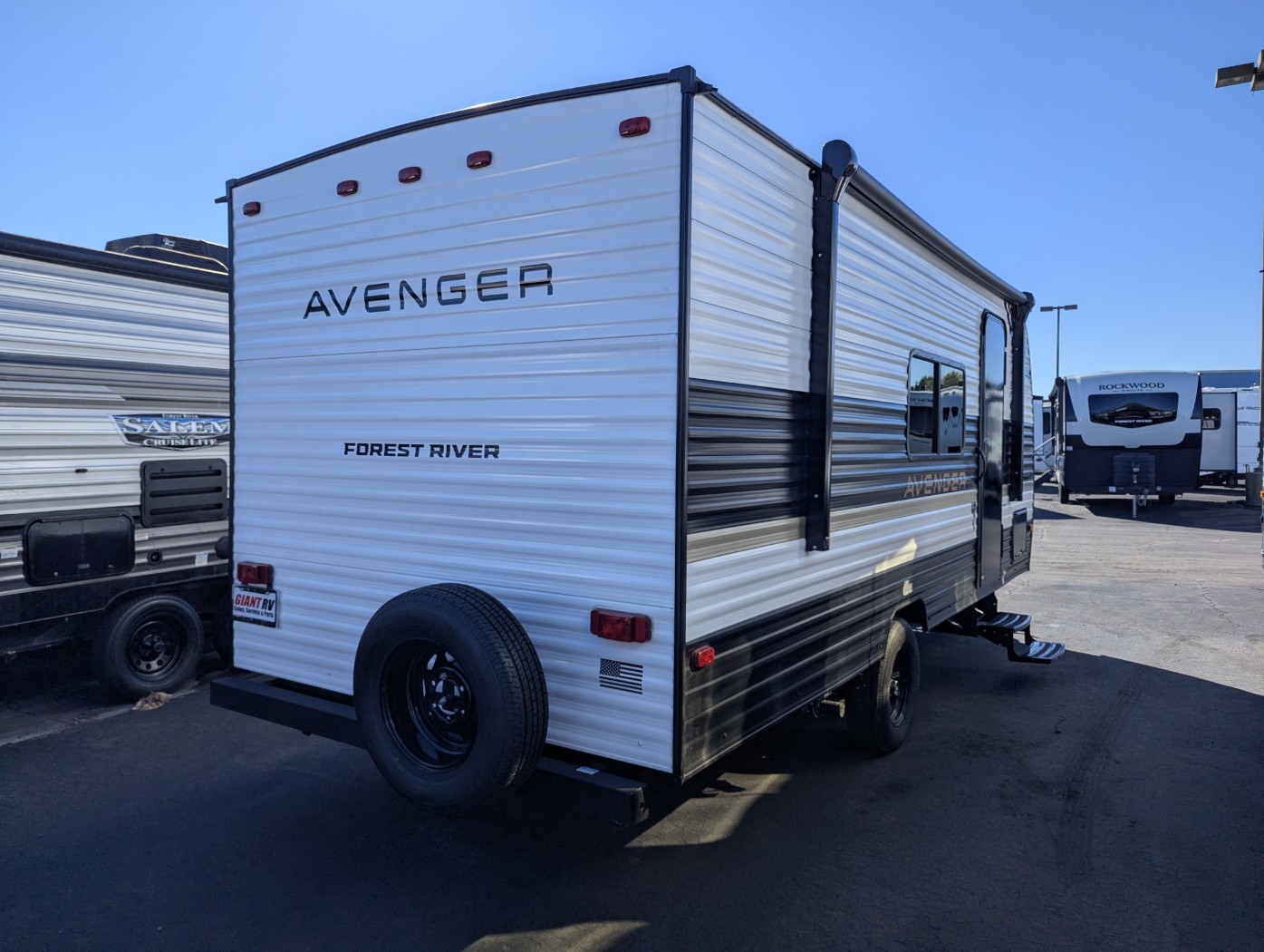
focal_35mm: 24
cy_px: 476
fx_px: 877
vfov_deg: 56.9
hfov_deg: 71.5
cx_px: 632
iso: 47
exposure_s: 1/2096
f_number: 1.85
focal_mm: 6.81
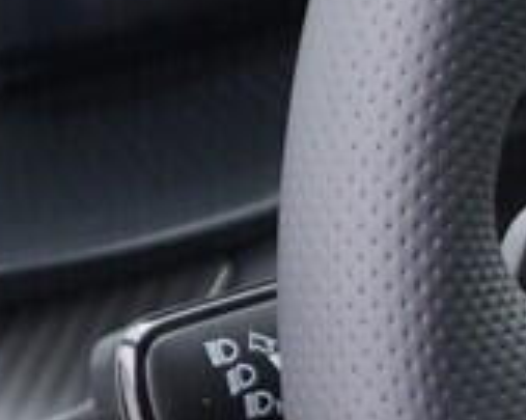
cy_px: 398
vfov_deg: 5.4
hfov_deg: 6.5
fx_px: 4481
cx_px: 1148
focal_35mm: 288
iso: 250
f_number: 2.8
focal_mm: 24
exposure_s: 1/40
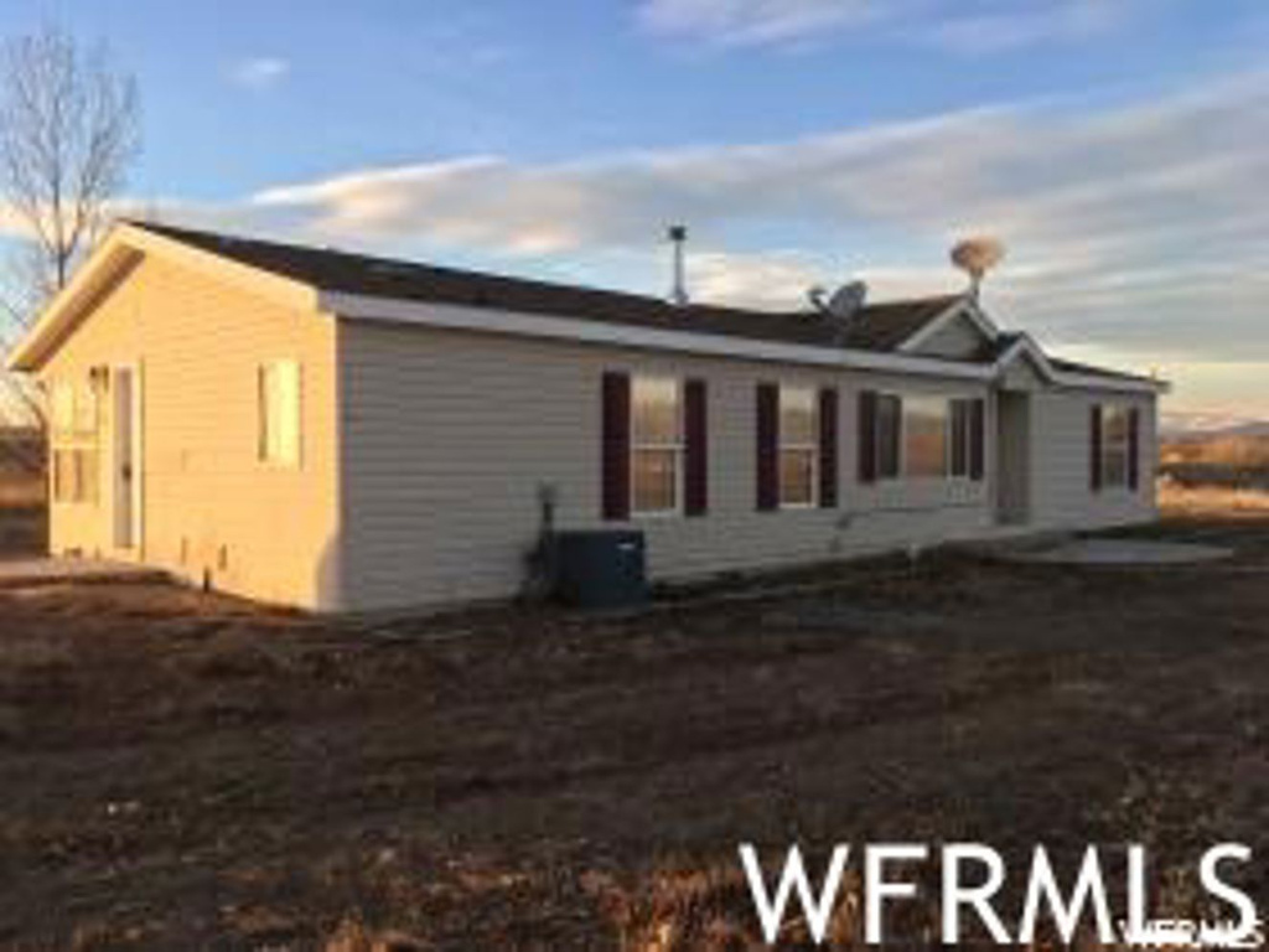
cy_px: 476
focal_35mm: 29
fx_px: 1063
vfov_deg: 48.2
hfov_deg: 61.7
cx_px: 634
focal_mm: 4.15
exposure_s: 1/256
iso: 25
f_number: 2.2
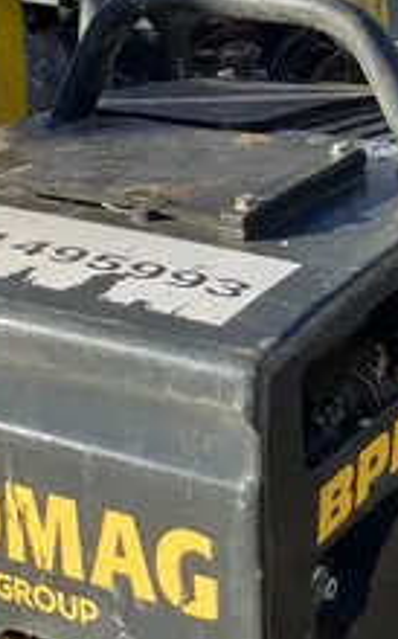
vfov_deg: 20.9
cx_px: 343
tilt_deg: -15.8
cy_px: 216
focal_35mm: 99
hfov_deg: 13.1
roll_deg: +3.5
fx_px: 1723
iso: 32
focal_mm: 3.99
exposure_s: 1/639
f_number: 1.8
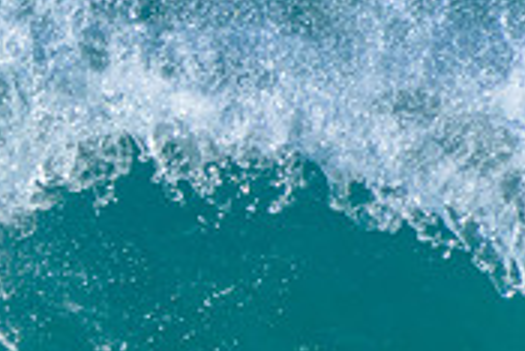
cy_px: 375
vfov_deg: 0.4
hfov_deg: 0.6
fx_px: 46456
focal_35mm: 3183
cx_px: -456
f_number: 11
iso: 1600
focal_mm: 700
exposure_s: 1/2000
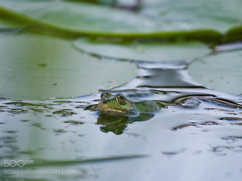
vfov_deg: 1.8
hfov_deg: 2.4
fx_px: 5796
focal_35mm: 829
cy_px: 90
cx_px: 120
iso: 2500
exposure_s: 1/640
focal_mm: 400
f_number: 6.3
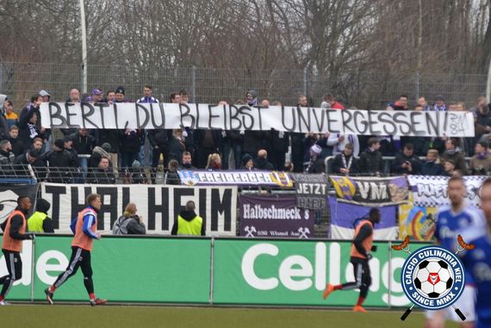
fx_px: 4095
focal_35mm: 300
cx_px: 246
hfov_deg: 6.9
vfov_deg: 4.6
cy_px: 164
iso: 450
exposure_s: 1/1000
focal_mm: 200
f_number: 4
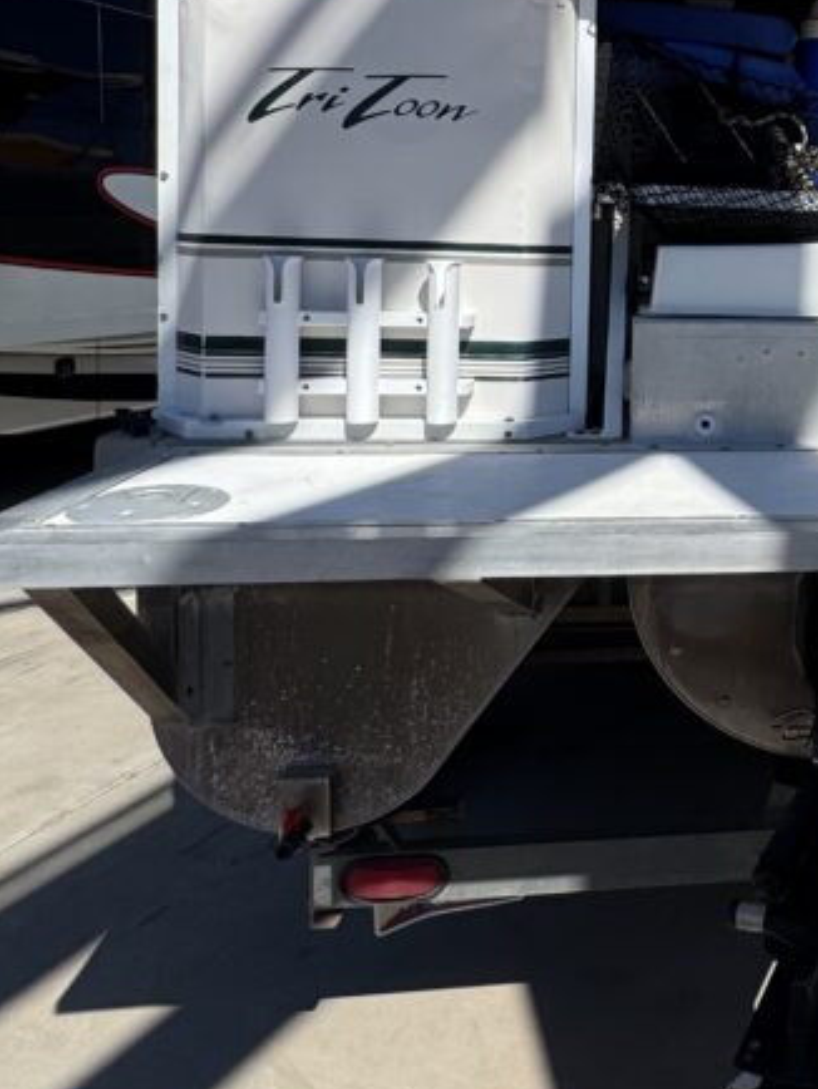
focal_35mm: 33
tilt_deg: +1.3
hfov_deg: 37.8
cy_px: 284
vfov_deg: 53.1
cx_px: 836
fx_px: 1039
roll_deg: -3.8
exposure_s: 1/3390
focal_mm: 2.22
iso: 50
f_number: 2.2
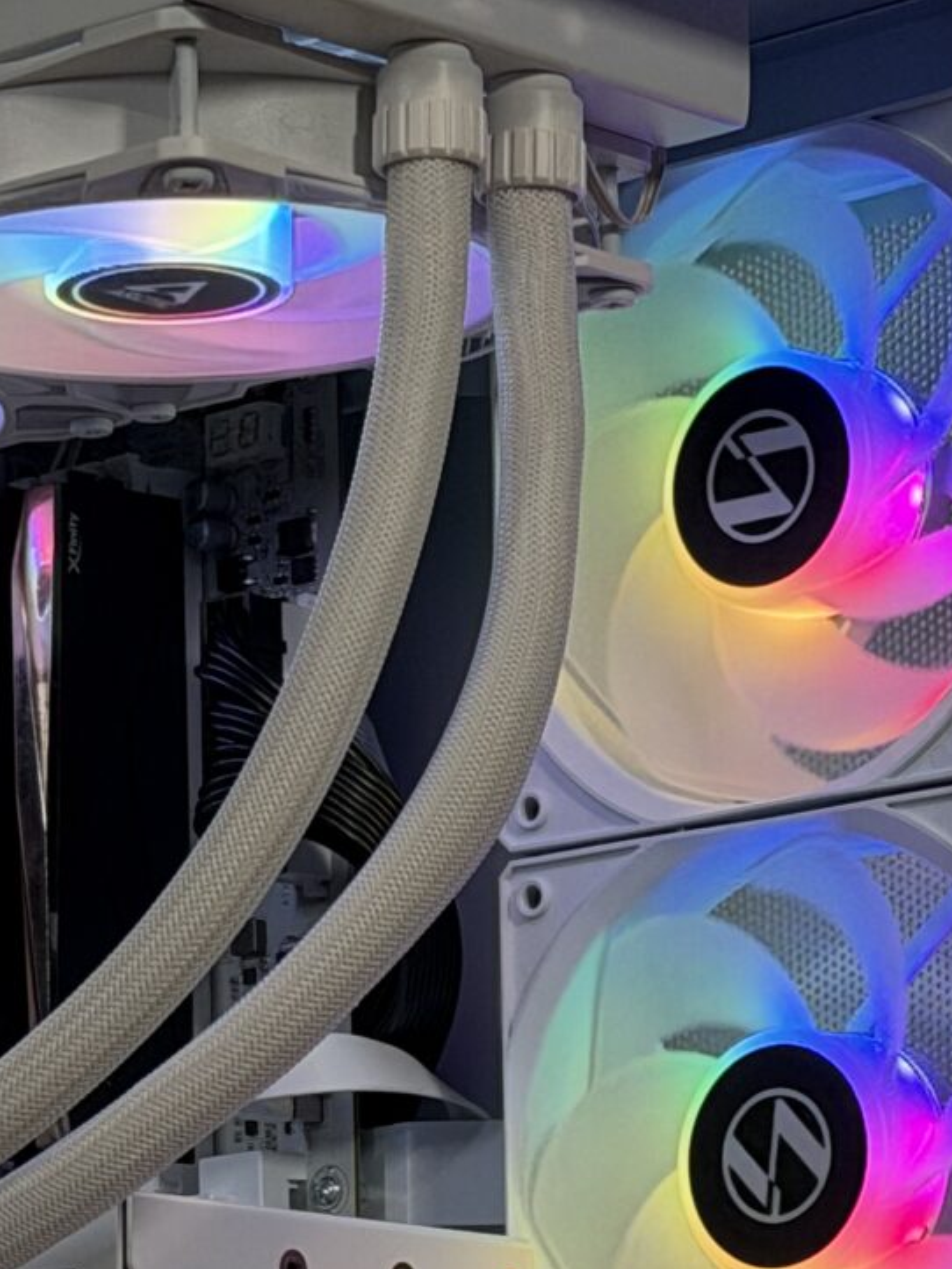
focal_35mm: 170
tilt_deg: +5.8
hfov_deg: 8.7
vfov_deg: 11.5
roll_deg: +0.5
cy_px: 1178
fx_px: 6236
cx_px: 14
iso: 100
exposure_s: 1/206
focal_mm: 6.76
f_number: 1.78
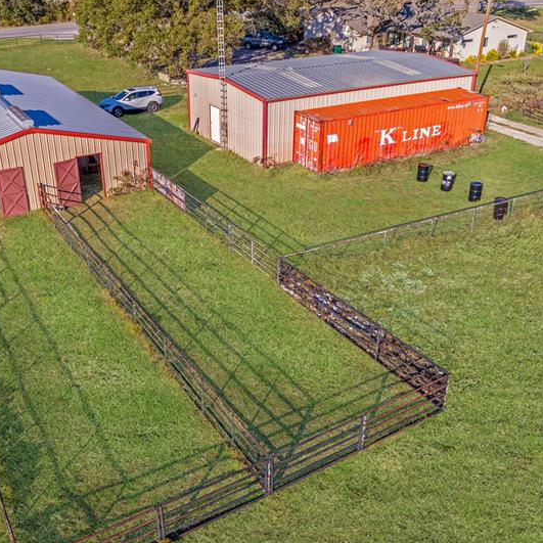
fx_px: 639
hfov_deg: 45.9
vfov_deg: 46.0
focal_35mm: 36
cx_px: 235
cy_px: 294
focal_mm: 8.38
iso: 120
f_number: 2.8
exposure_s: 1/50
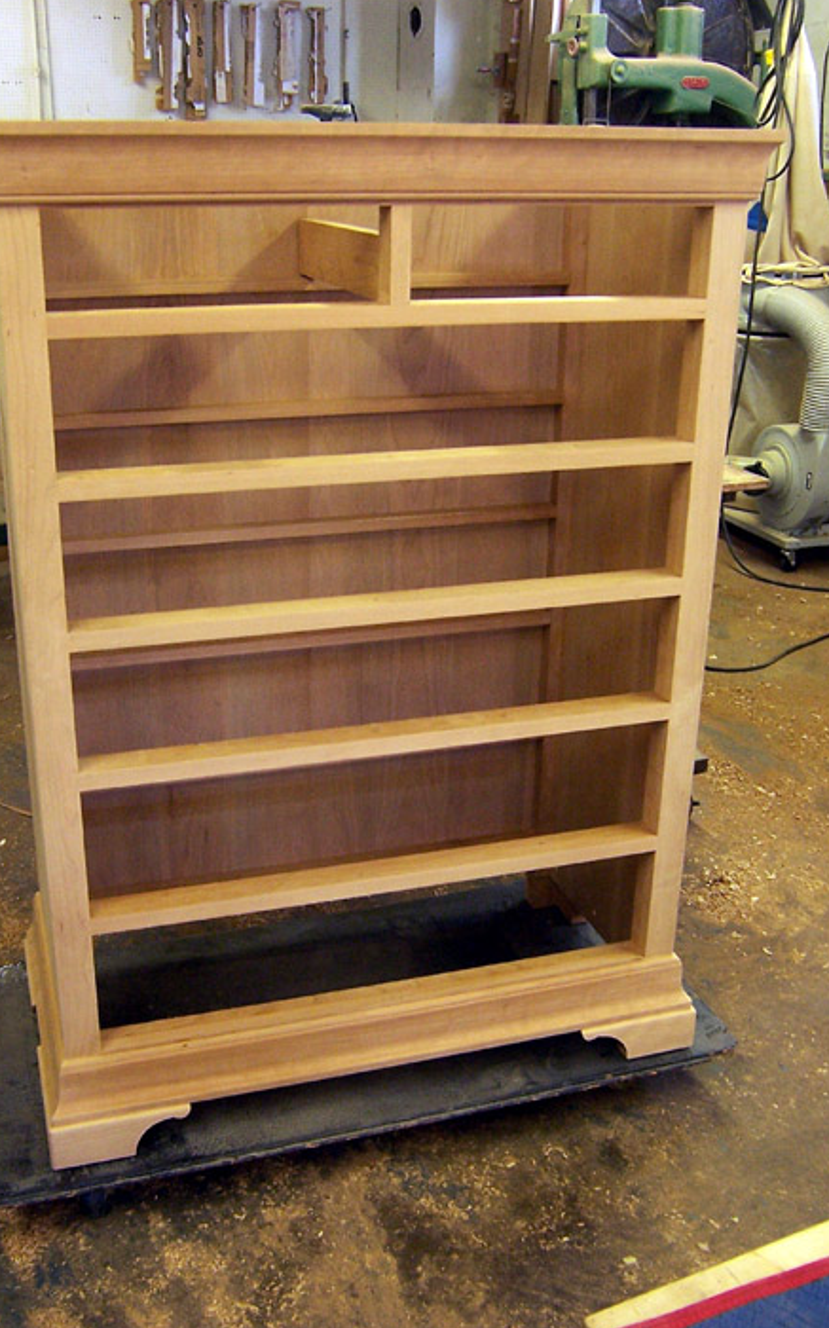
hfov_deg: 35.3
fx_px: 1302
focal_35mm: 36
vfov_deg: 54.0
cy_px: 670
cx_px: 364
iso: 140
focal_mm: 5.5
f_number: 3.4
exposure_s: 1/15
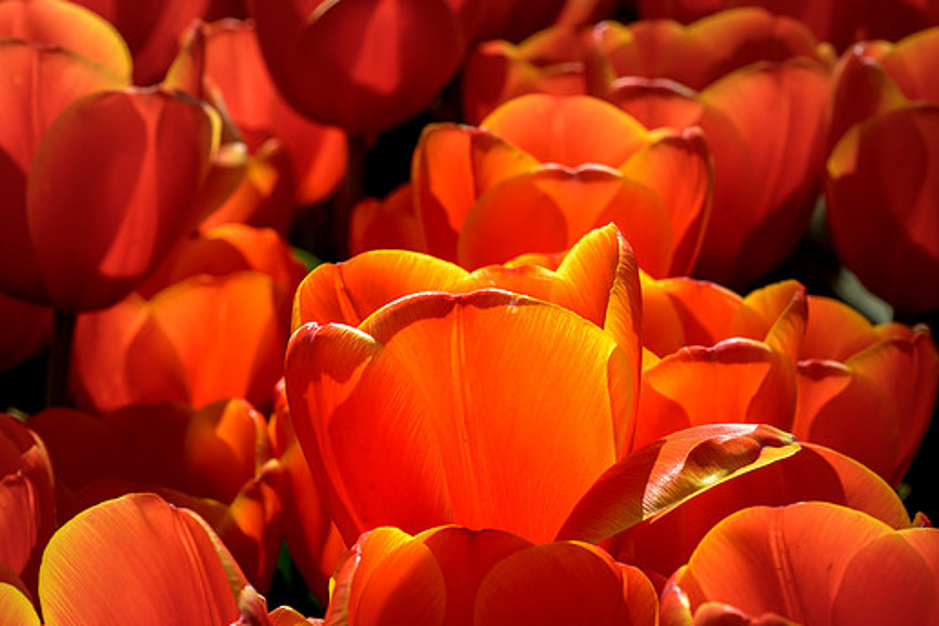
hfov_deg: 15.2
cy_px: 294
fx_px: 3521
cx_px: 417
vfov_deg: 10.2
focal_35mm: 135
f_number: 16
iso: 64
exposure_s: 1/100
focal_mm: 120
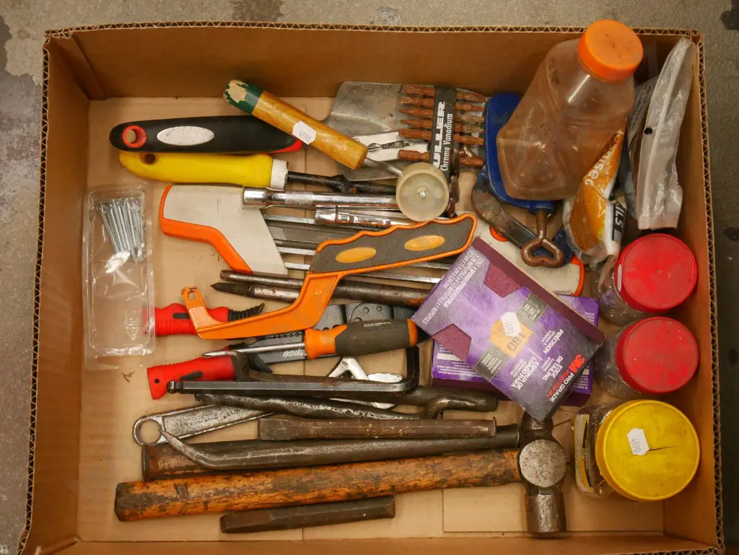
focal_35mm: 64
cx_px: 370
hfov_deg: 30.3
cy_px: 278
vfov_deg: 22.9
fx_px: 1367
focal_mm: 32
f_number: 5.6
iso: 3200
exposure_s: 1/50
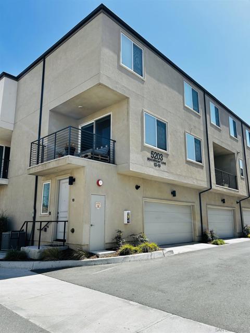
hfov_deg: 53.1
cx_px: 125
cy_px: 166
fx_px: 250
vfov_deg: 67.3
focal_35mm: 26
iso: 50
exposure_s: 1/3460
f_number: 1.5
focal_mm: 5.7
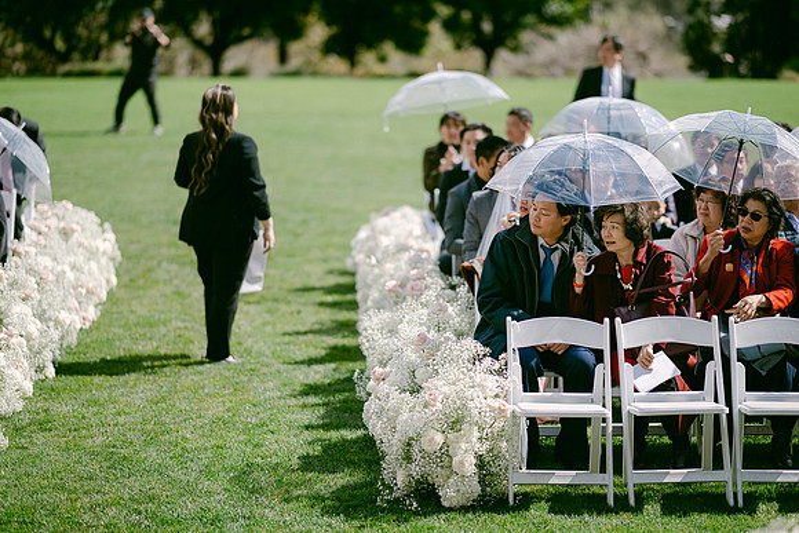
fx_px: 2331
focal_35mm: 105
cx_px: 400
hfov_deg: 19.5
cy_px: 266
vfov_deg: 13.0
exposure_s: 1/20000
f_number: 1.4
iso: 200
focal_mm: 105
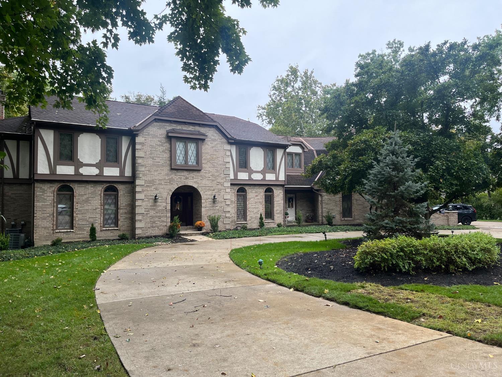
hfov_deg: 67.3
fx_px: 377
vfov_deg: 53.1
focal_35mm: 26
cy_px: 188
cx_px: 251
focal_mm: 5.1
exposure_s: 1/133
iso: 64
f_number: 1.6
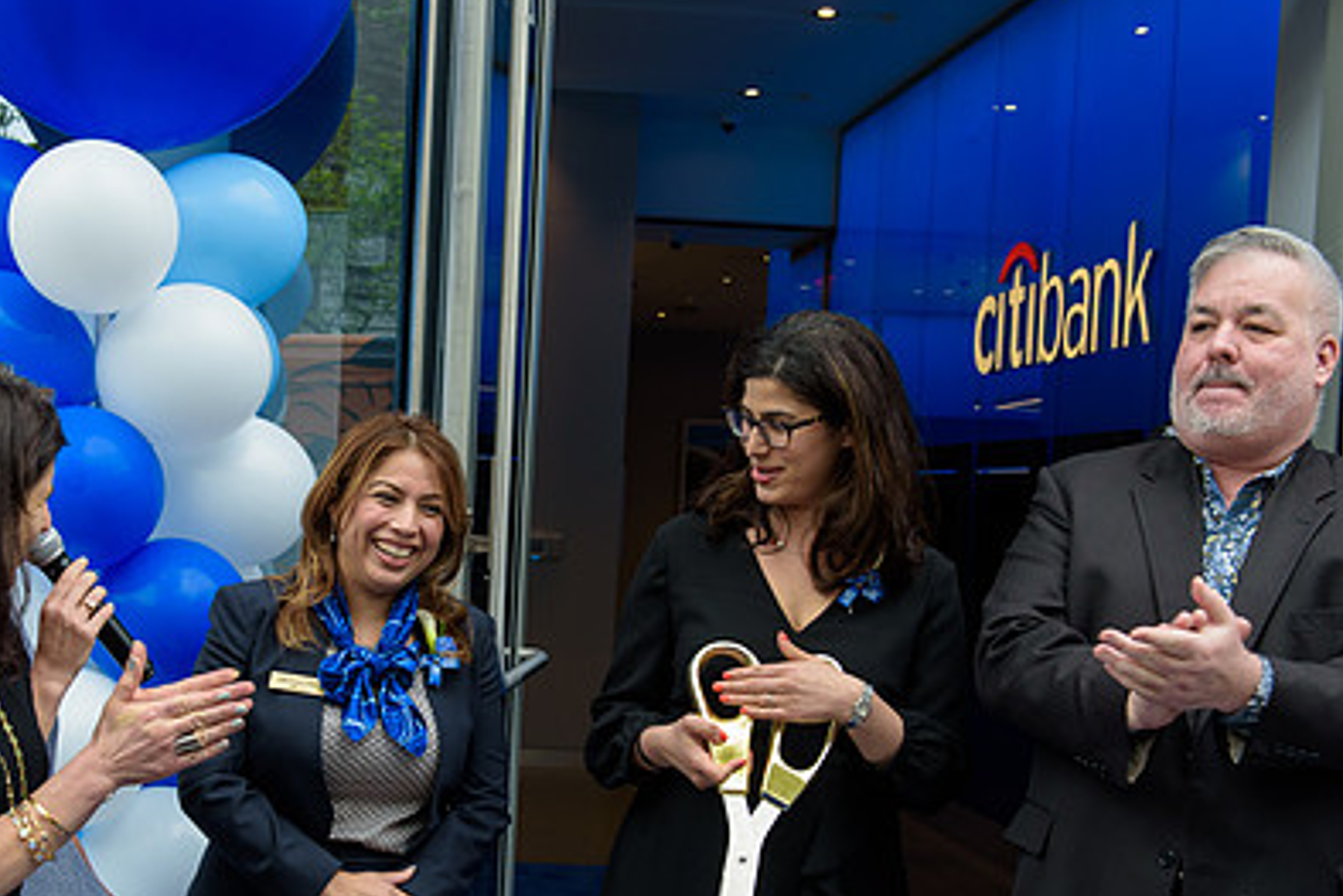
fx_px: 1978
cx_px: 453
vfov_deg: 25.4
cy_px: 584
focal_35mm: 53
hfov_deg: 37.1
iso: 200
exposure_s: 1/250
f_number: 5
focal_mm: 36
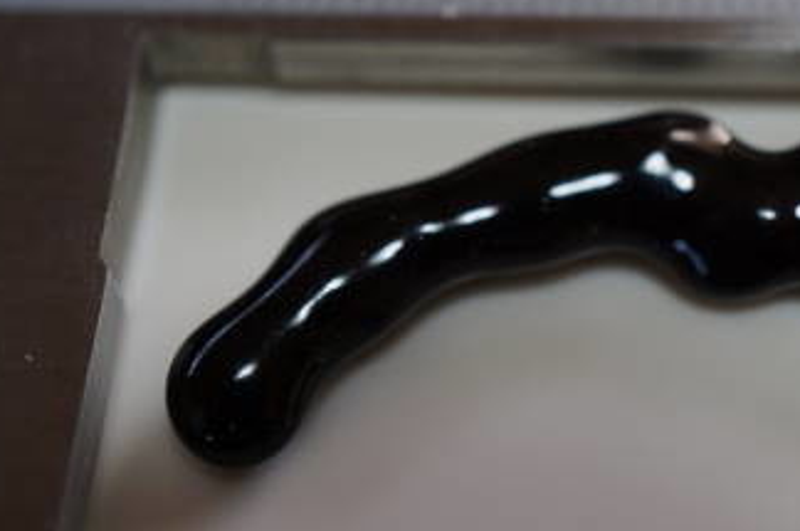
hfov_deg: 22.6
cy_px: 211
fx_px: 1975
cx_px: 637
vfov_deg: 15.3
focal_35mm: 89
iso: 320
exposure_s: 1/60
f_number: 4
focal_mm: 30
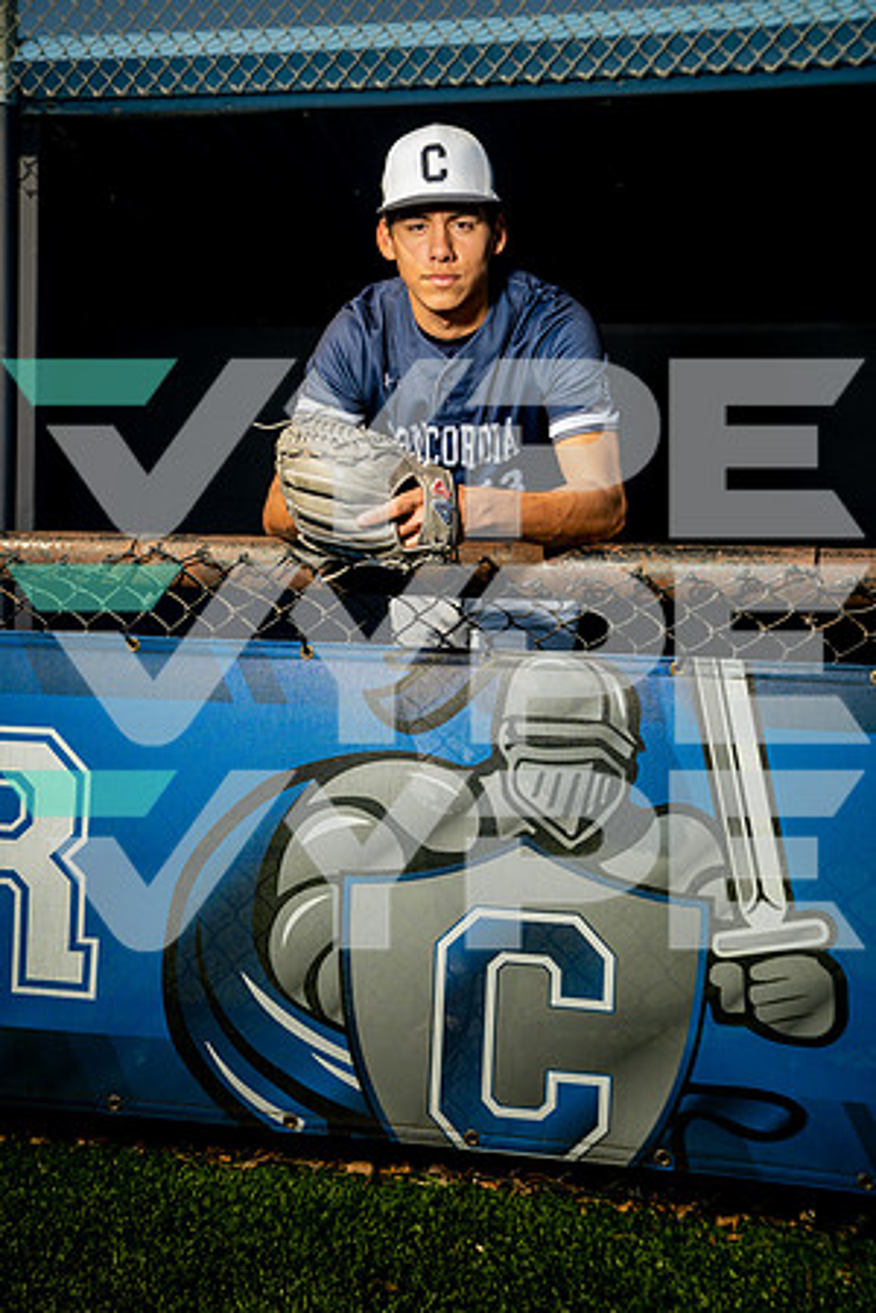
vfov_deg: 53.1
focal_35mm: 36
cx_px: 438
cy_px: 656
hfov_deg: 36.9
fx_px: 1314
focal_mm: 36
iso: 100
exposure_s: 1/250
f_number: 4.5
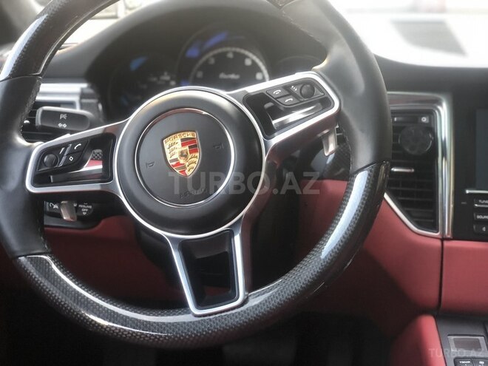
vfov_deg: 28.0
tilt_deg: -15.6
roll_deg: -1.9
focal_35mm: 52
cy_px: 183
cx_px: 244
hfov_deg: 36.8
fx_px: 733
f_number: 2.4
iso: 125
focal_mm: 6
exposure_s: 1/50
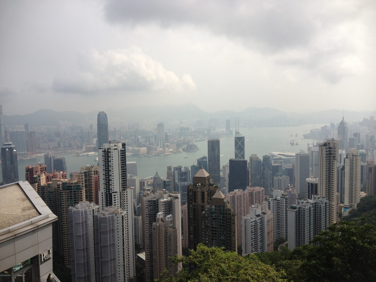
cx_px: 188
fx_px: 380
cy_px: 141
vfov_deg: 40.7
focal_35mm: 35
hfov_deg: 52.6
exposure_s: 1/2632
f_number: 2.4
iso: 64
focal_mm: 4.28
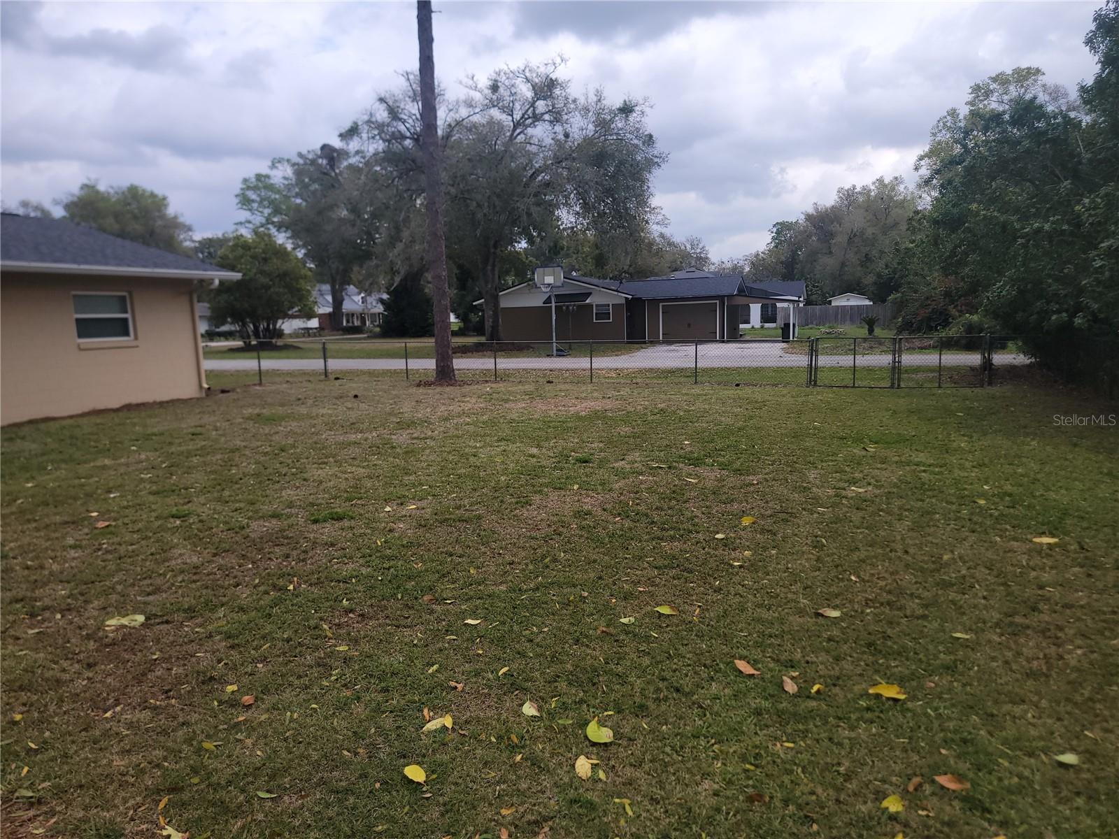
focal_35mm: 24
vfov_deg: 56.8
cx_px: 560
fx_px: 776
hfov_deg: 71.6
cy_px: 420
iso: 16
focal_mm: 6.7
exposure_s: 1/769
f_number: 1.8
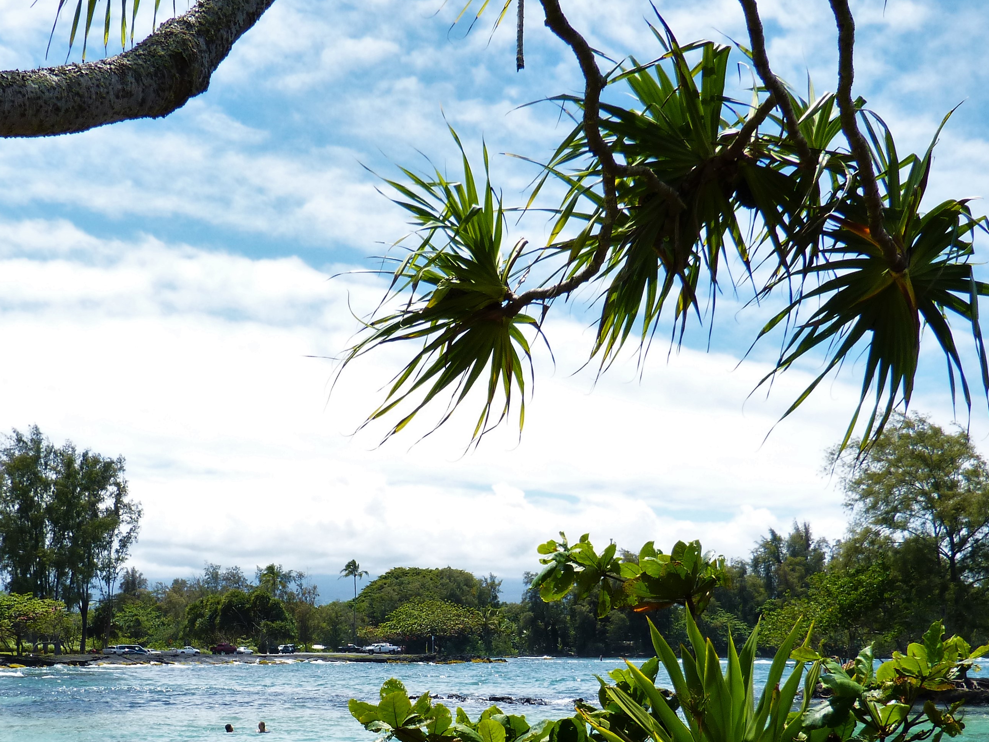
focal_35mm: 45
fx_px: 1286
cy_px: 606
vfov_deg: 31.3
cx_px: 389
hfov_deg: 41.8
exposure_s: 1/800
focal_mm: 4.6
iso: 100
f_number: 4
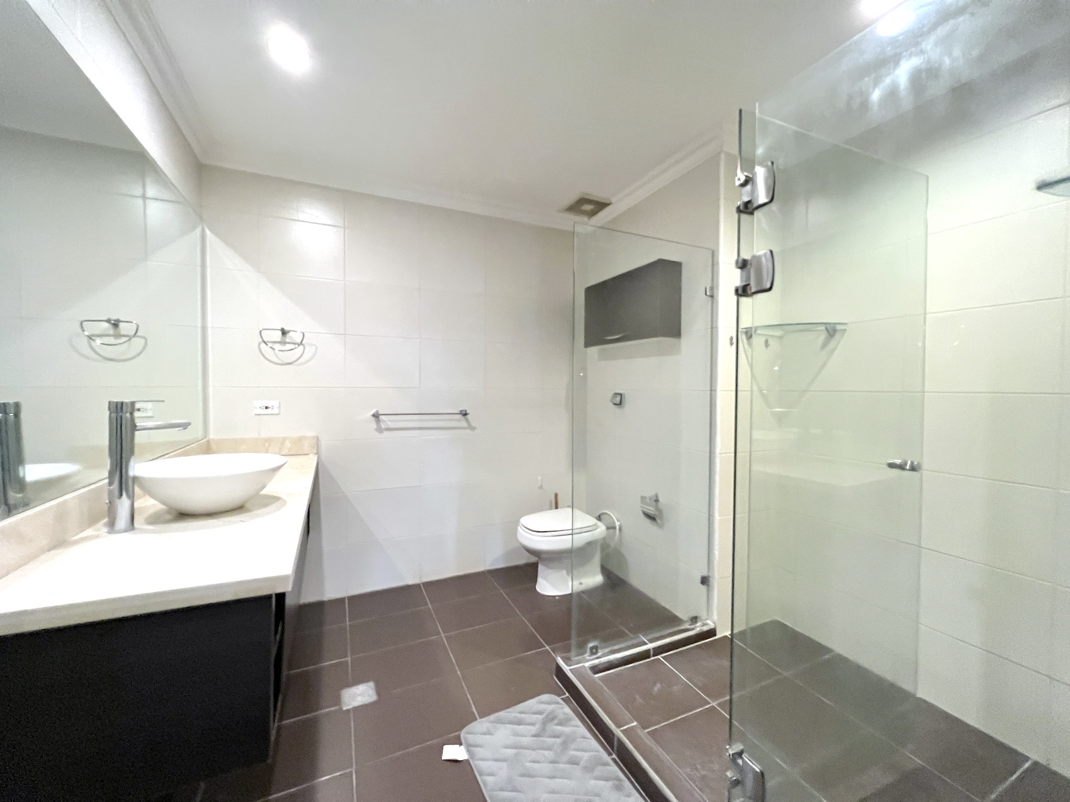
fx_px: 402
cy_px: 401
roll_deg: -0.1
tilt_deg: -1.5
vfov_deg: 89.9
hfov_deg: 106.2
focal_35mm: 13
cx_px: 535
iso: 1000
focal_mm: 1.57
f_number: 1.8
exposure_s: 1/60
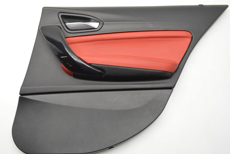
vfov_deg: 41.1
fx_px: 204
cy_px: 80
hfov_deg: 58.7
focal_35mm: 32
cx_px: 112
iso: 2000
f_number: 8
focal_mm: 20
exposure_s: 1/250
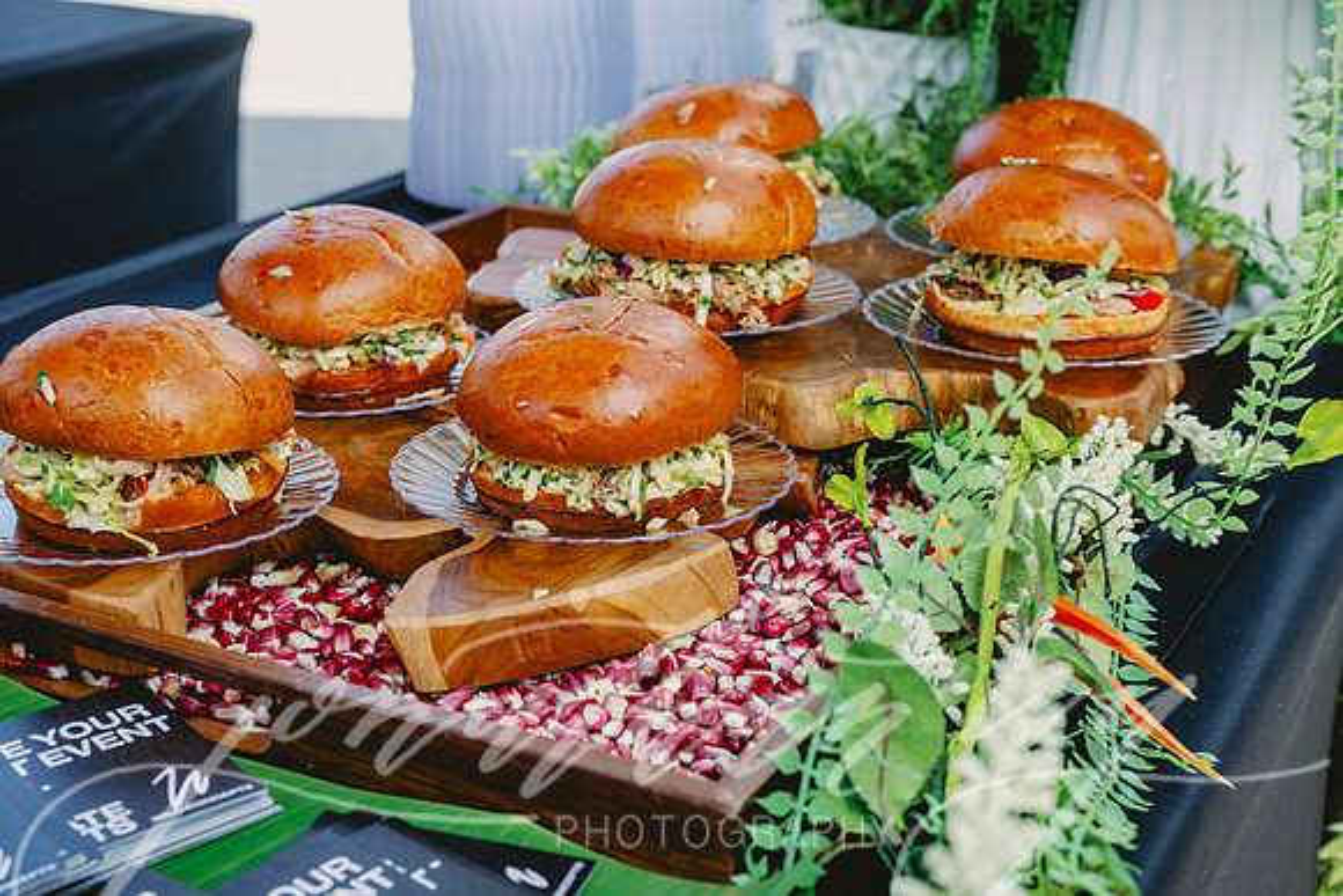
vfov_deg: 26.0
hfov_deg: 38.2
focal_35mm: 52
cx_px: 672
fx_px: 1940
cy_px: 448
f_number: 7.1
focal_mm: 52
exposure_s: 1/250
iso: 400
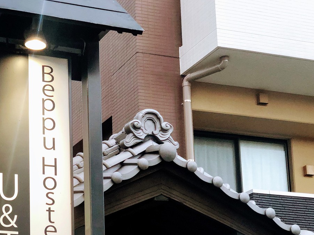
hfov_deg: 20.1
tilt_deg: +14.3
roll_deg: +0.9
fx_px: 870
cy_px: 211
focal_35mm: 96
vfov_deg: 15.2
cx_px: 39
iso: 100
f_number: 2.4
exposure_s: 1/60
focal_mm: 6
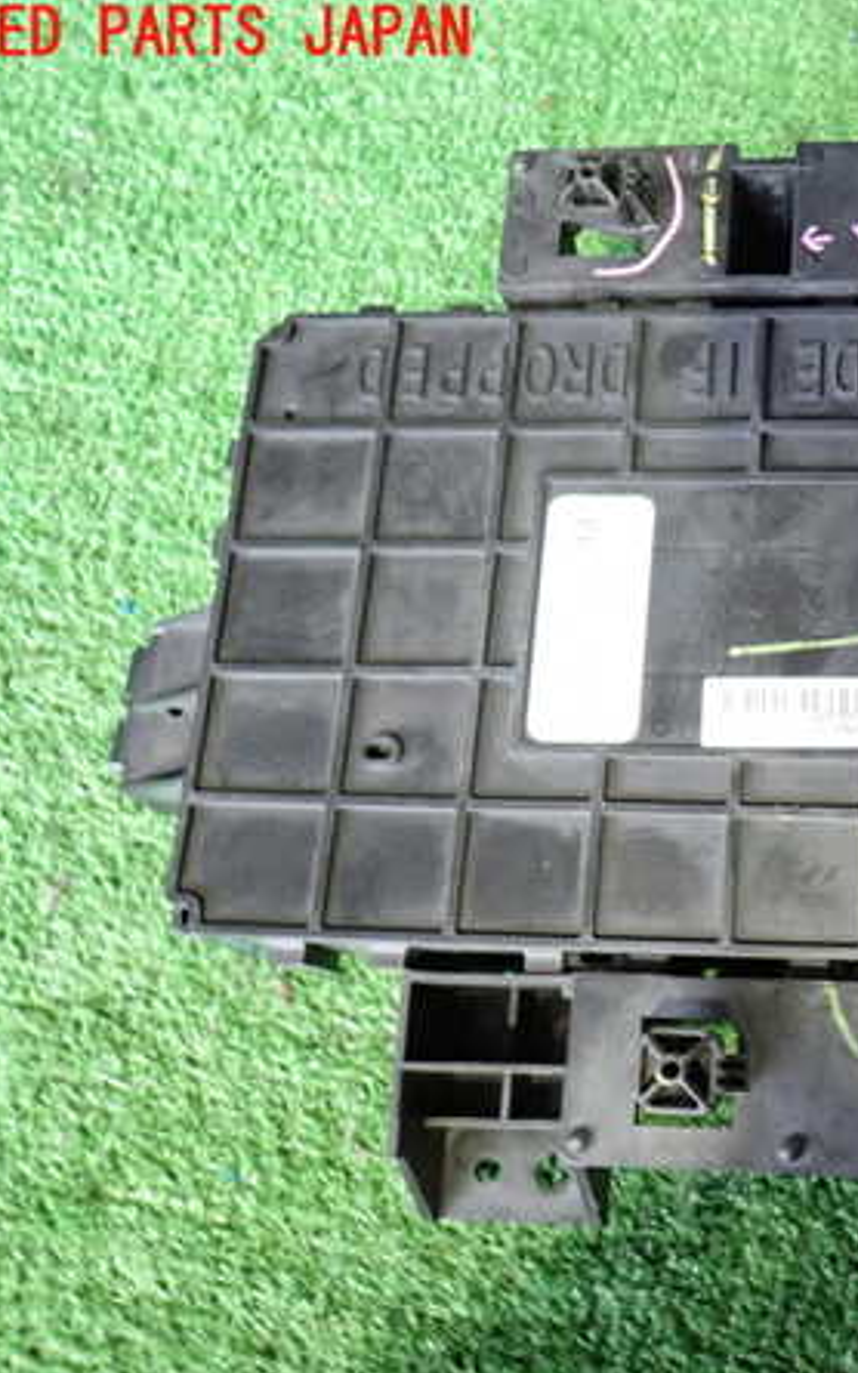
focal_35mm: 40
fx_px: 1497
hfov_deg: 30.0
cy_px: 691
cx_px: 836
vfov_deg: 49.3
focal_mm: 5.05
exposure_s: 1/25
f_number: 2.2
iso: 800
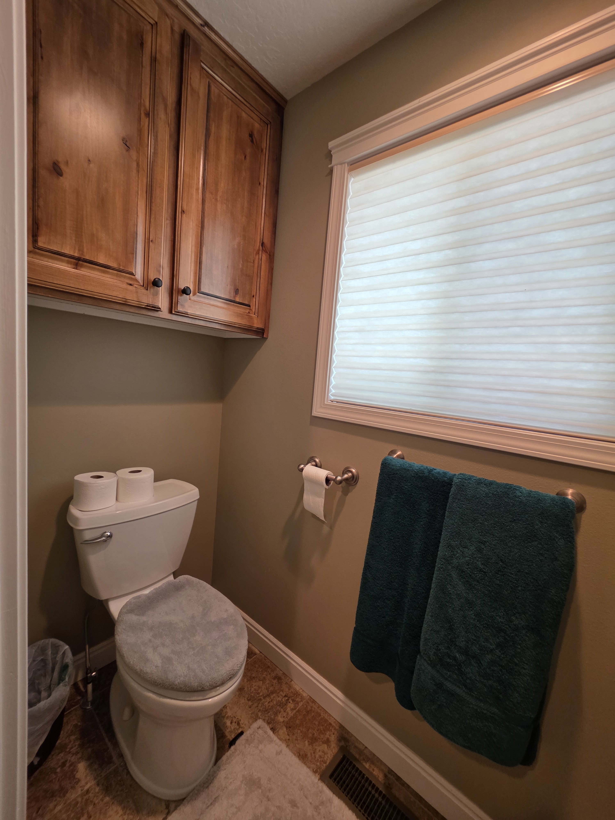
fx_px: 308
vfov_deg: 106.2
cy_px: 410
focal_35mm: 13
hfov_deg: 89.9
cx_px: 308
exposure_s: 1/60
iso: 160
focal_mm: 2.2
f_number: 1.9
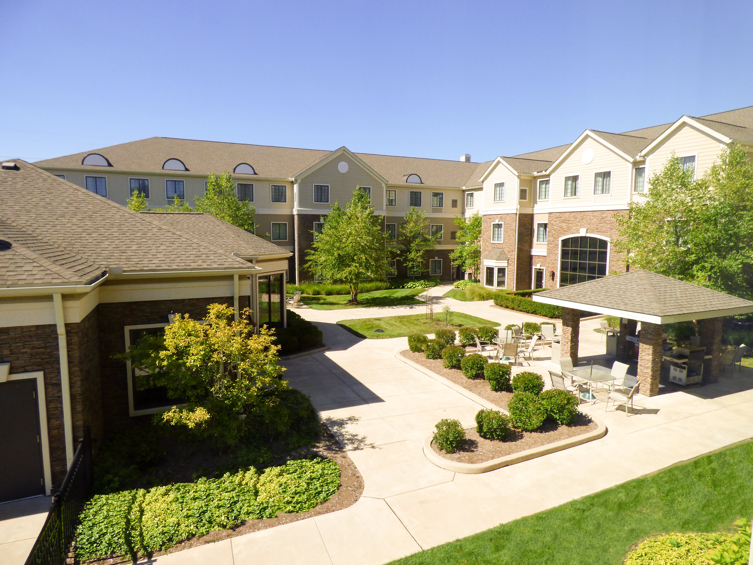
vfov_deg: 66.0
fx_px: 435
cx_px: 376
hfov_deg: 81.7
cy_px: 282
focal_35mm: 20
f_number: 2.8
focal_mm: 3.58
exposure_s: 1/1300
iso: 100
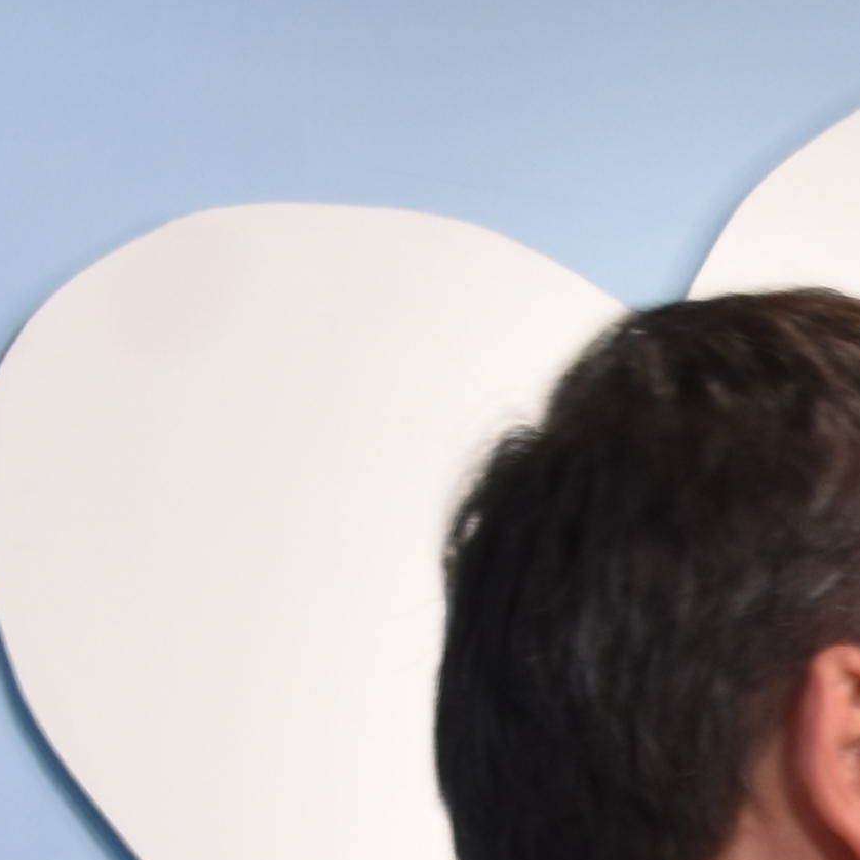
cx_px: 2838
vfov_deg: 7.5
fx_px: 6156
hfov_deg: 6.9
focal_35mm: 219
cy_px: 2033
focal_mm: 24
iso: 400
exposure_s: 1/80
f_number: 4.5
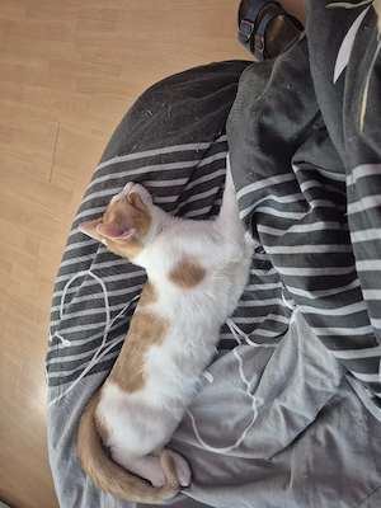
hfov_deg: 58.9
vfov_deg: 73.9
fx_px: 338
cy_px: 254
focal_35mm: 23
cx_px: 190
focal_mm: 5.4
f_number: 1.8
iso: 400
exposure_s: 1/34
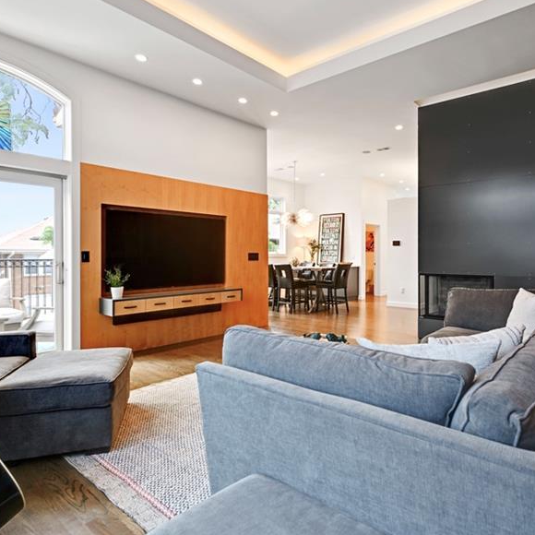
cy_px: 261
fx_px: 367
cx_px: 311
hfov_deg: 71.7
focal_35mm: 21
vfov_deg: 72.1
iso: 100
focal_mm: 14
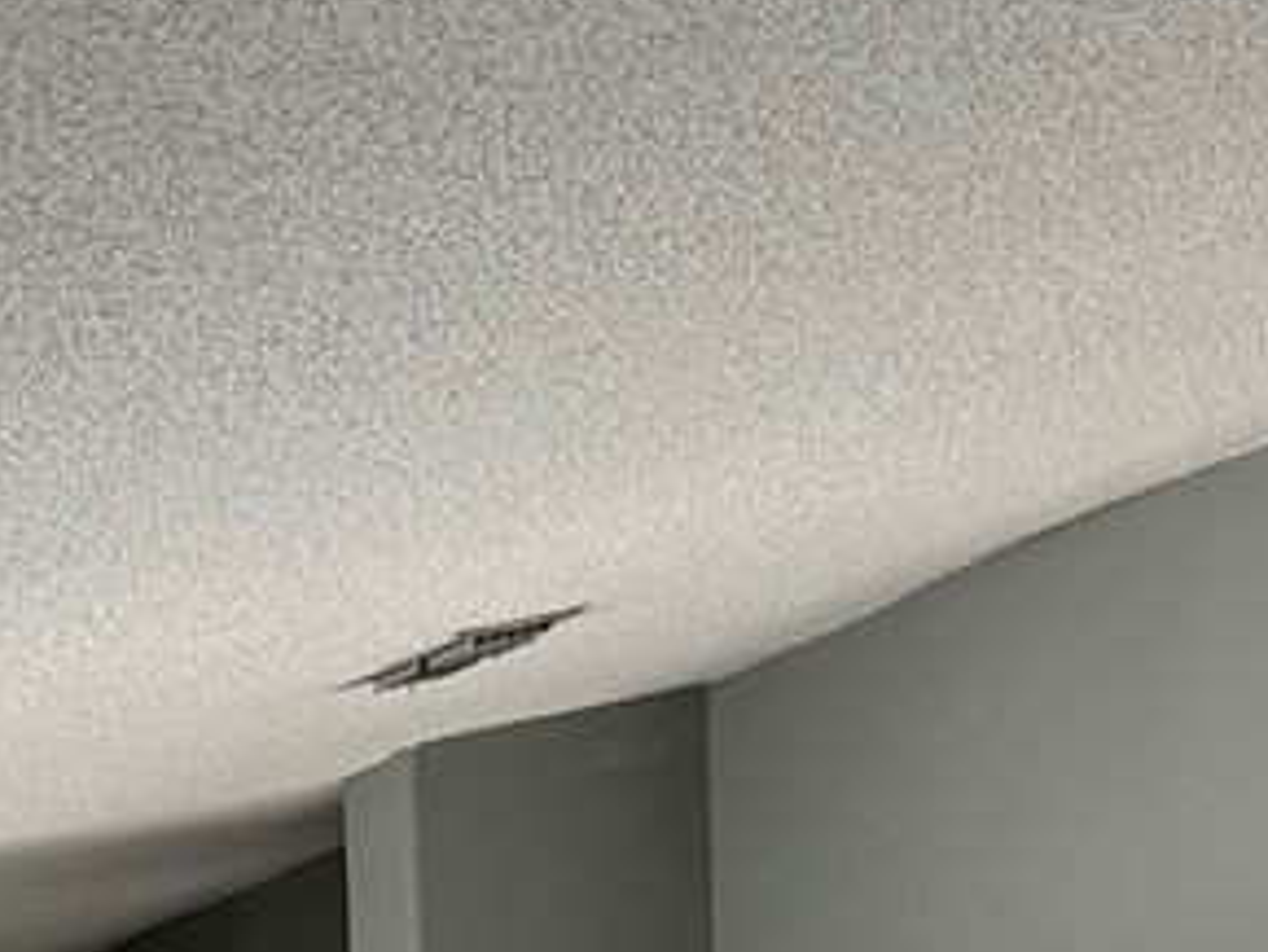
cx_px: 127
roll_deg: +1.8
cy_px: 2426
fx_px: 4874
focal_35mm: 133
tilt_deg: -4.1
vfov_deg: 9.6
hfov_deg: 14.7
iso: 64
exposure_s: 1/157
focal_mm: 6.86
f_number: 1.78
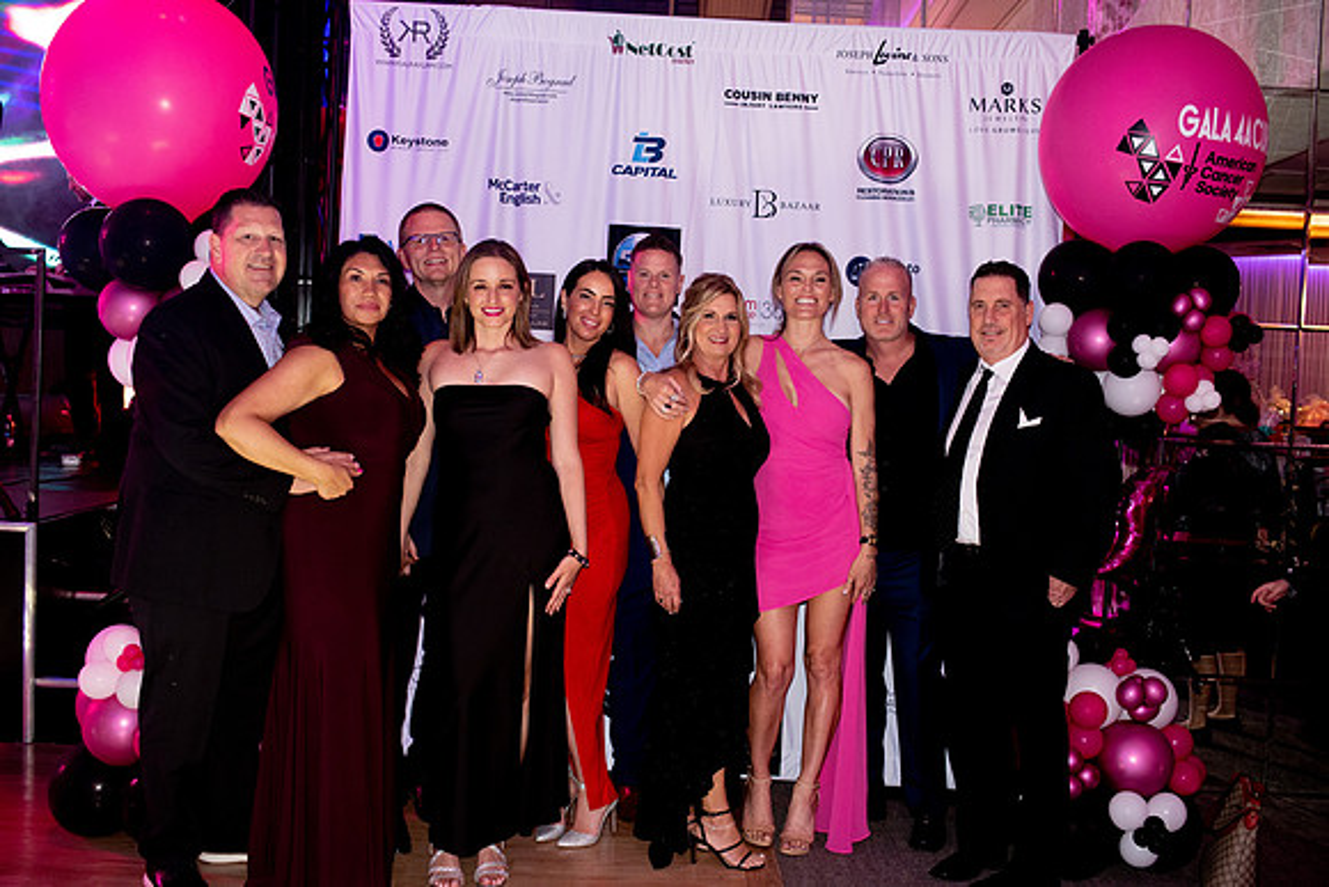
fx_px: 1292
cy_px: 444
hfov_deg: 54.4
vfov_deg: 37.9
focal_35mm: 35
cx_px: 664
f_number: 2.8
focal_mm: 35
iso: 2000
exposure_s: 1/200
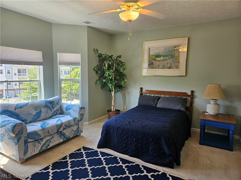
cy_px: 90
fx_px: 160
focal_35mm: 23
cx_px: 120
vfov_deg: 58.9
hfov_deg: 73.9
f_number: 1.8
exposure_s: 1/180
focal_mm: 5.4
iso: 125
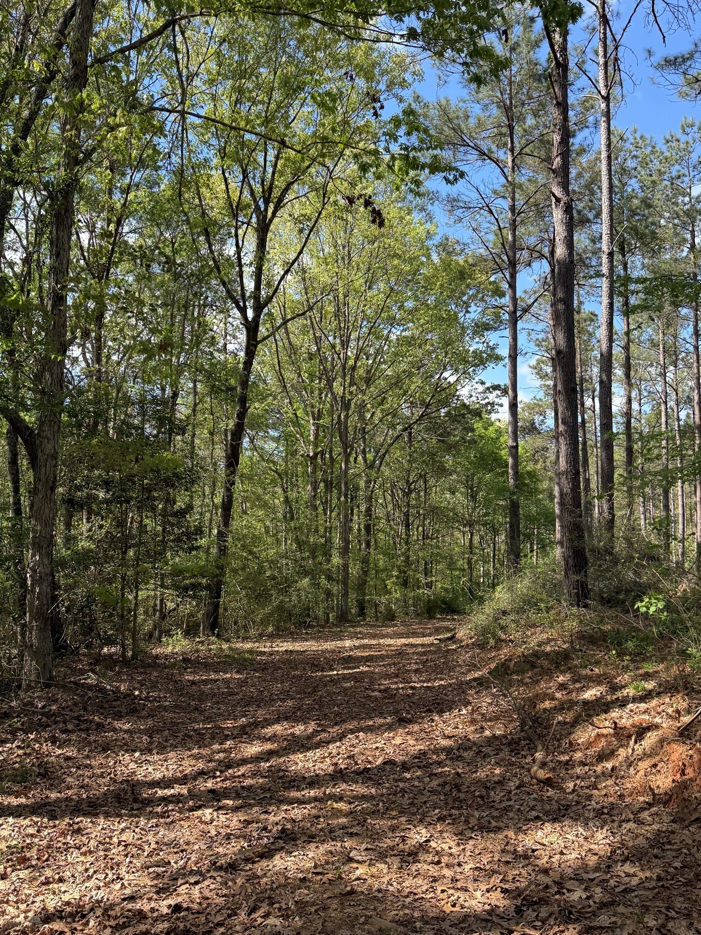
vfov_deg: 58.3
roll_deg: -0.2
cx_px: 327
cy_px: 490
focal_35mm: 31
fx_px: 837
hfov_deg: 45.4
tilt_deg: +4.4
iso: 100
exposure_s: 1/1230
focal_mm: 6.76
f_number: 1.78
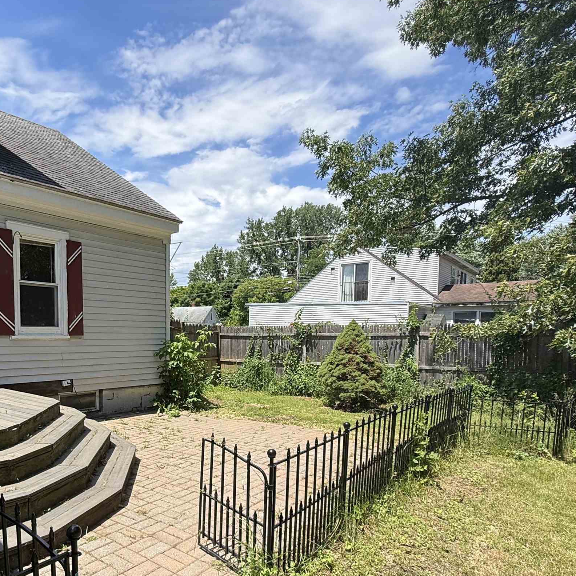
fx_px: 452
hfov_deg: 62.6
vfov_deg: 63.9
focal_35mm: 24
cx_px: 171
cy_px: 368
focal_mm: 2.22
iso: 50
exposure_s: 1/1464
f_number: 2.2
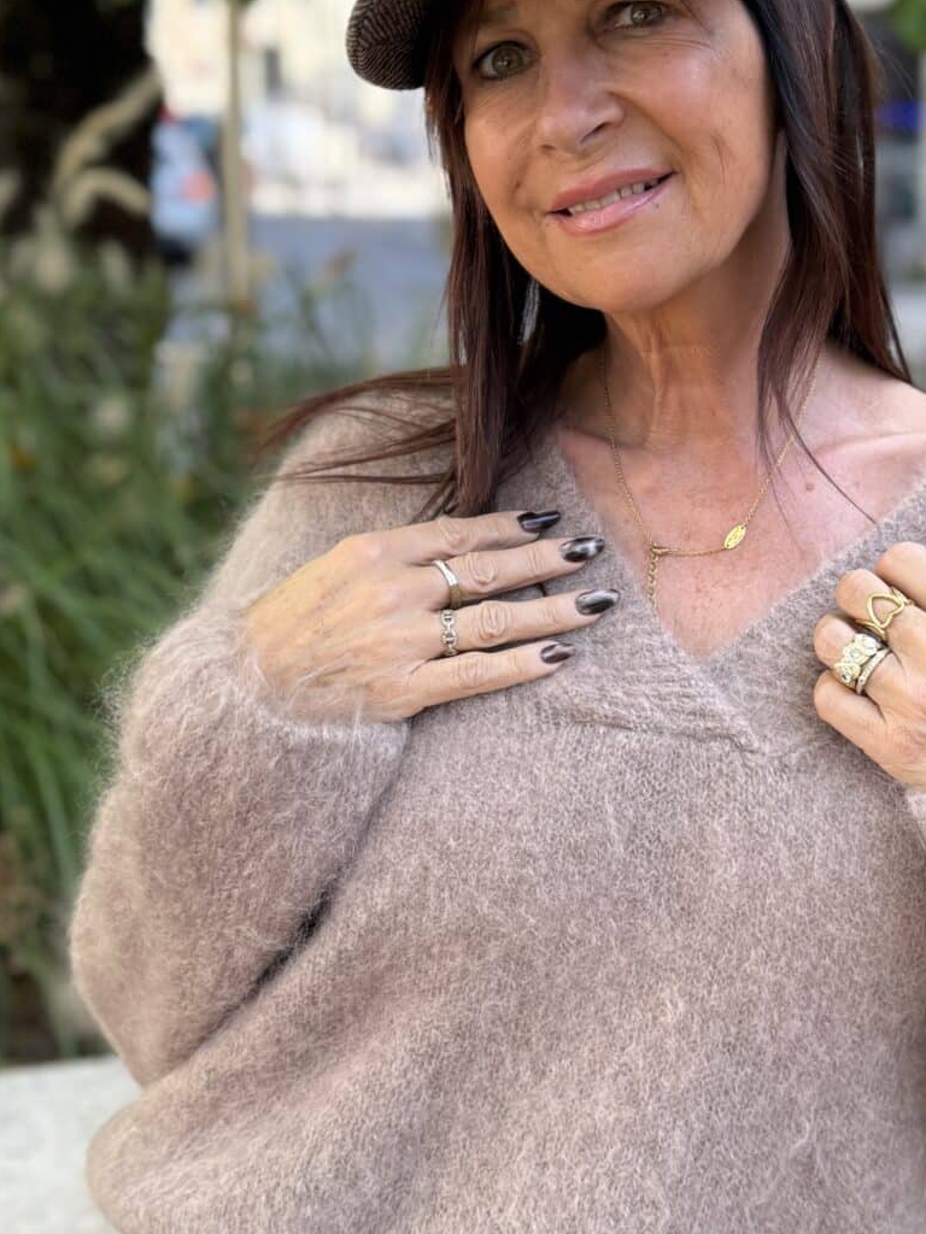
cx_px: 614
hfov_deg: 39.2
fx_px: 1284
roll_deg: -0.2
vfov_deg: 51.4
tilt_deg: -9.1
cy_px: 628
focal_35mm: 36
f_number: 1.78
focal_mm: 6.76
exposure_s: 1/484
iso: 100
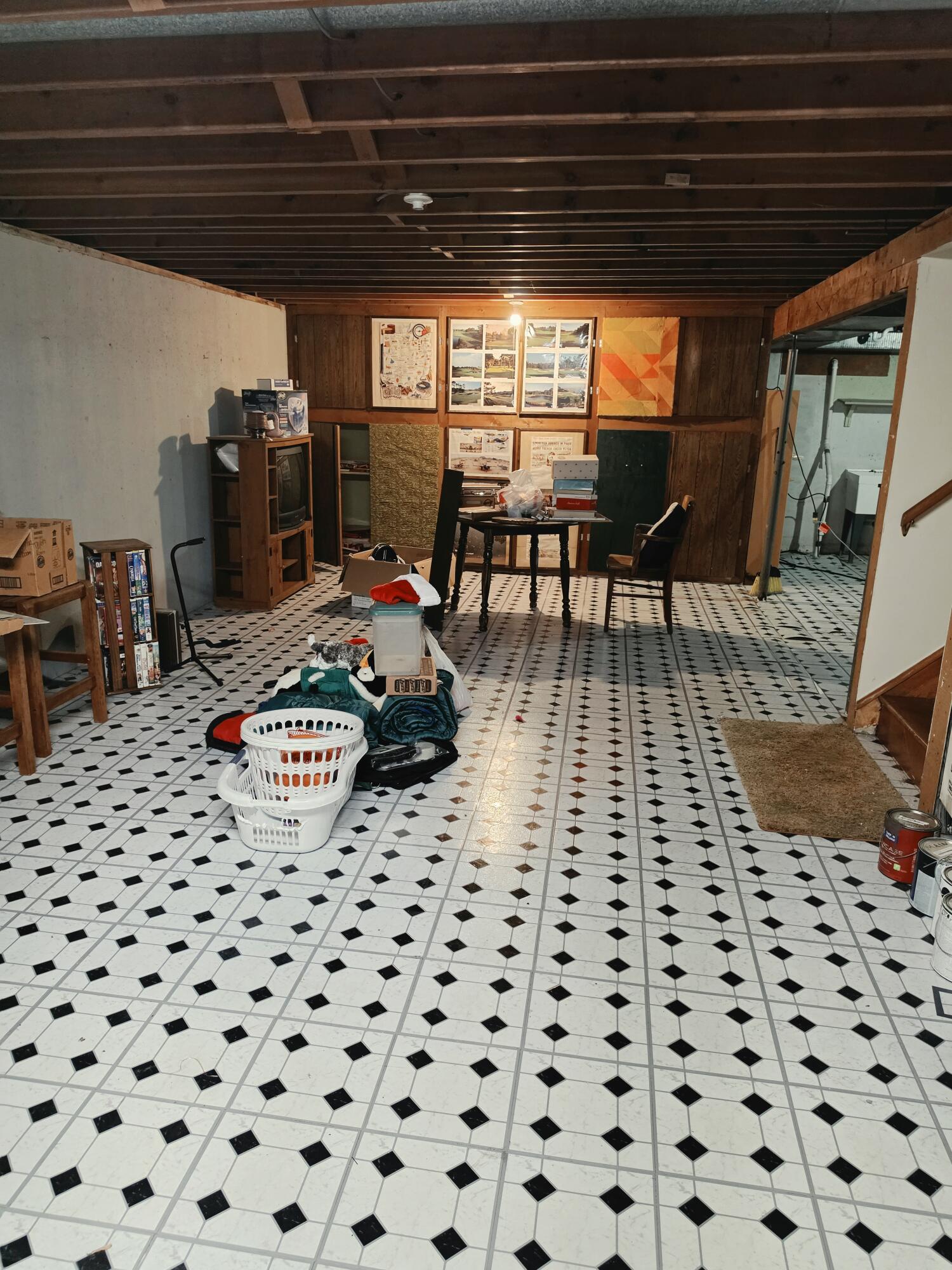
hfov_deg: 58.9
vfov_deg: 73.9
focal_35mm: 23
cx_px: 476
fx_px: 843
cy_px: 635
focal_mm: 6.5
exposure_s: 1/120
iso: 800
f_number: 1.4
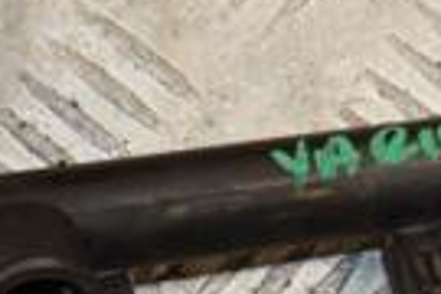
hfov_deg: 7.7
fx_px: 3270
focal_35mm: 267
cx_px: 222
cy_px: 134
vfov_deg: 5.1
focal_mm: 40
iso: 800
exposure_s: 1/200
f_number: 8
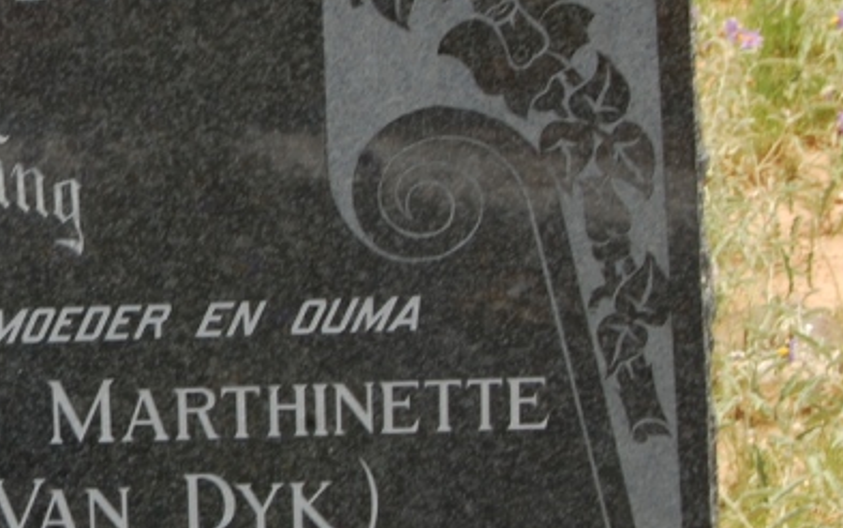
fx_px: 4206
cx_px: -172
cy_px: 171
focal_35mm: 183
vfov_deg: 7.2
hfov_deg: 11.2
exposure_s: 1/50
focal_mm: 46
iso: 200
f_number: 14
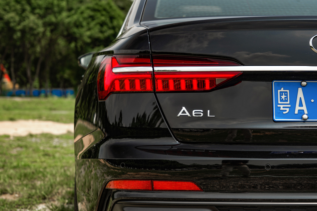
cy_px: 106
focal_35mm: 83
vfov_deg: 16.5
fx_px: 731
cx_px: 158
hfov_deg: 24.5
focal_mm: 83
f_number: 6.3
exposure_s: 1/200
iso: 100
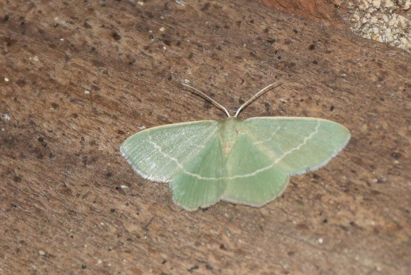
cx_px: 206
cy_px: 138
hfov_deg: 10.5
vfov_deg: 7.1
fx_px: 2228
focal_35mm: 195
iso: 320
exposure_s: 1/60
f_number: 7.1
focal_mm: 130
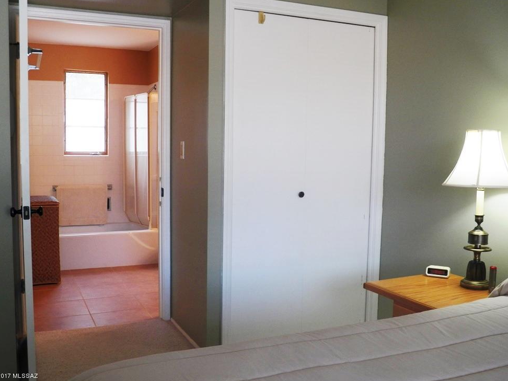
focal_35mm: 36
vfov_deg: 39.7
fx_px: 528
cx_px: 250
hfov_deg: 51.4
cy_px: 194
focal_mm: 6.3
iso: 125
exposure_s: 1/30
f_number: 2.8
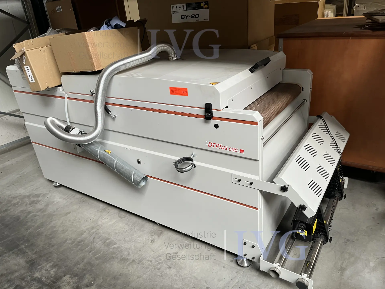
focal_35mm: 26
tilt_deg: -24.7
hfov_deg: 67.3
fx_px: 289
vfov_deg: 53.1
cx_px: 192
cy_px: 144
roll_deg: +6.1
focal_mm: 5.1
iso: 125
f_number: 1.6
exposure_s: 1/60
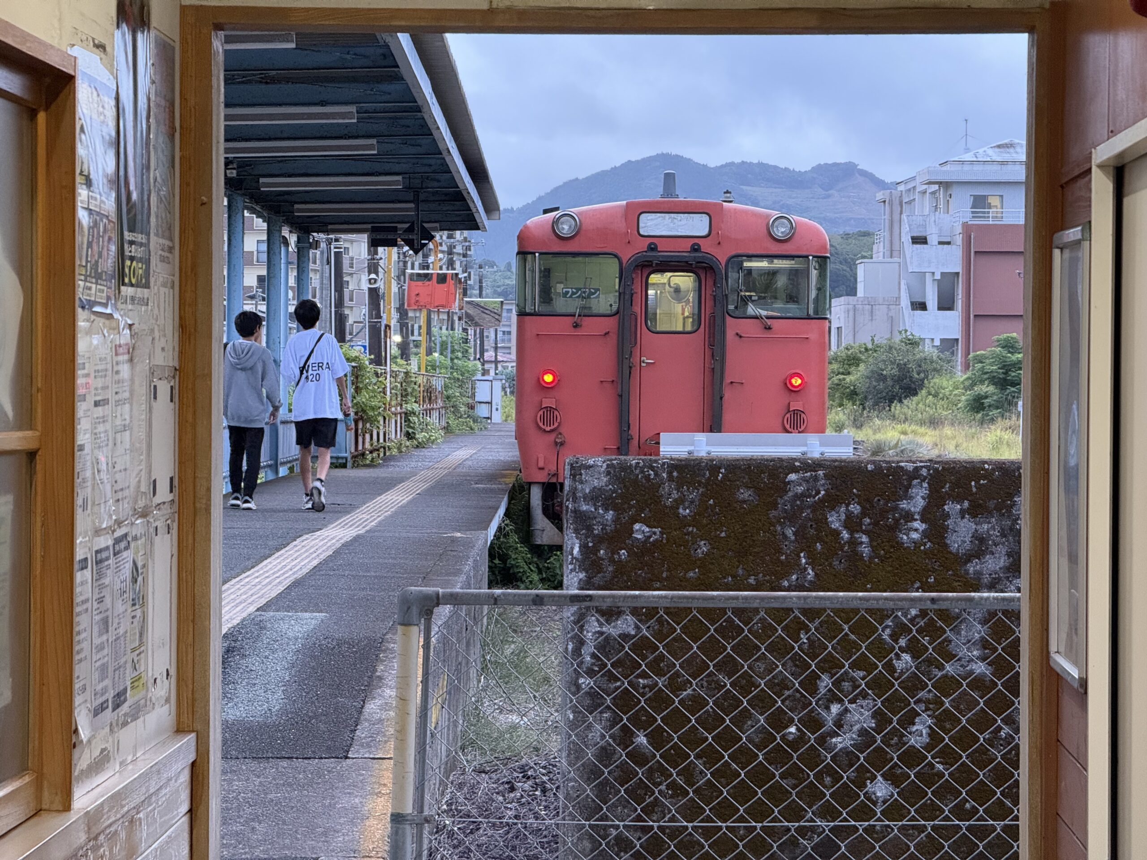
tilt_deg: -0.6
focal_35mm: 120
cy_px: 430
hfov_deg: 16.4
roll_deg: -0.4
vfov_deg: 12.3
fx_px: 3976
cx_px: 574
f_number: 2.8
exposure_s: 1/60
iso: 320
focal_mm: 15.66
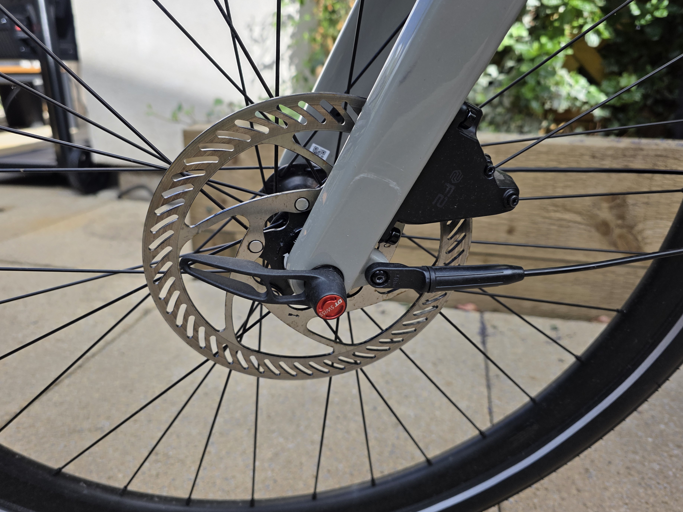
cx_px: 345
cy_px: 237
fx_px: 493
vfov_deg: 54.8
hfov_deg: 69.4
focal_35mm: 25
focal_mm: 6.3
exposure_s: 1/3598
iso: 80
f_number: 1.7
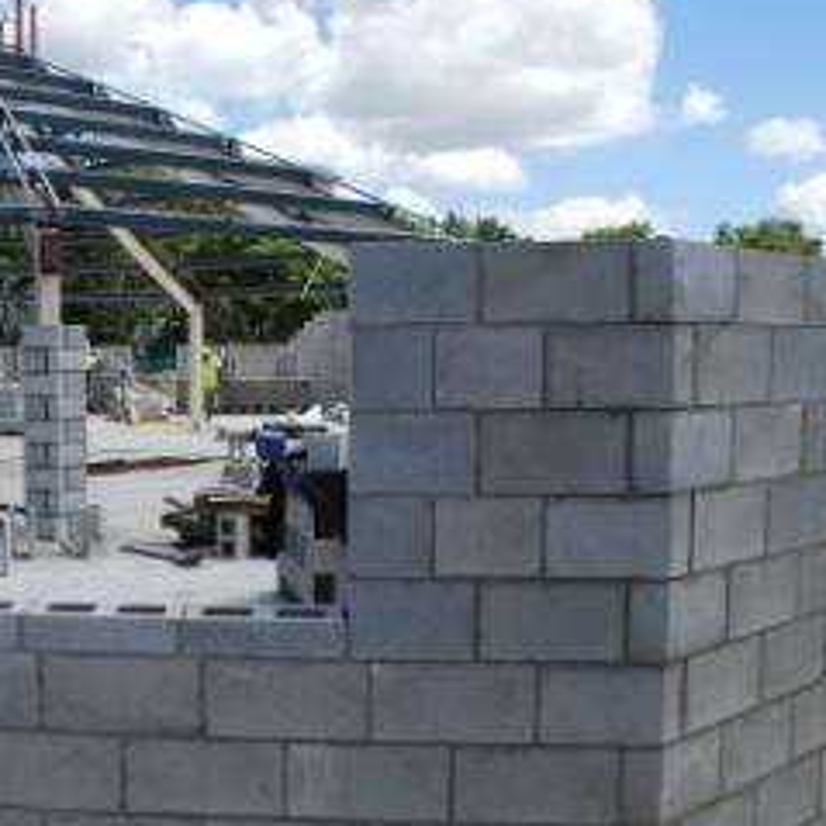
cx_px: 135
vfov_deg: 39.2
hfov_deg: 37.4
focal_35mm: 43
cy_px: 411
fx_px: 1161
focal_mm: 18
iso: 100
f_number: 7.1
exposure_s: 1/200
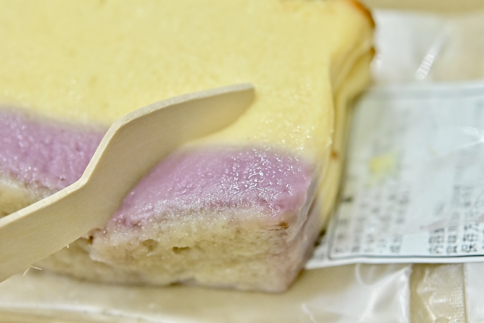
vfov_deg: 15.2
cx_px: 242
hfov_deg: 22.6
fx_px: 1210
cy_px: 162
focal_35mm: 90
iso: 4000
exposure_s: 1/160
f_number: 5
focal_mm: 60
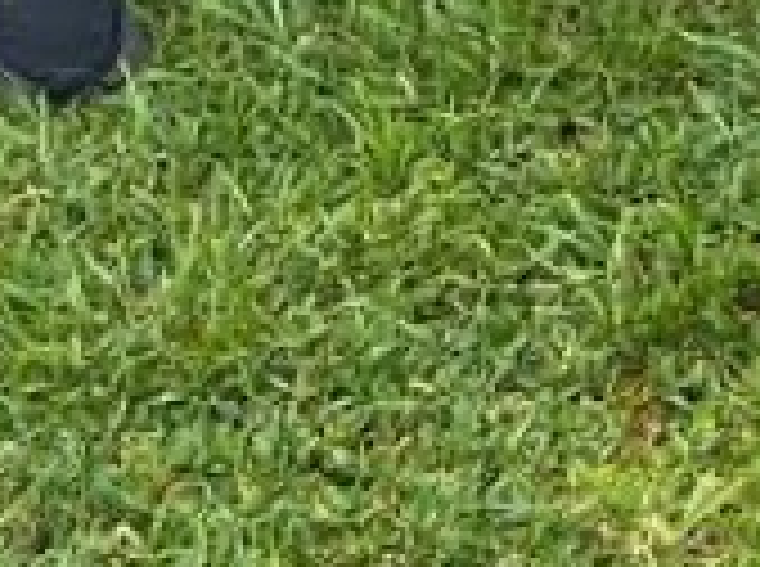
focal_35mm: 185
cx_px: 1291
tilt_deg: -15.3
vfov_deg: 7.0
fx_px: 4053
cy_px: -1256
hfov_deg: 10.2
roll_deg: +0.3
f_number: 1.5
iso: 50
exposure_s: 1/917
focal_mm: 5.7
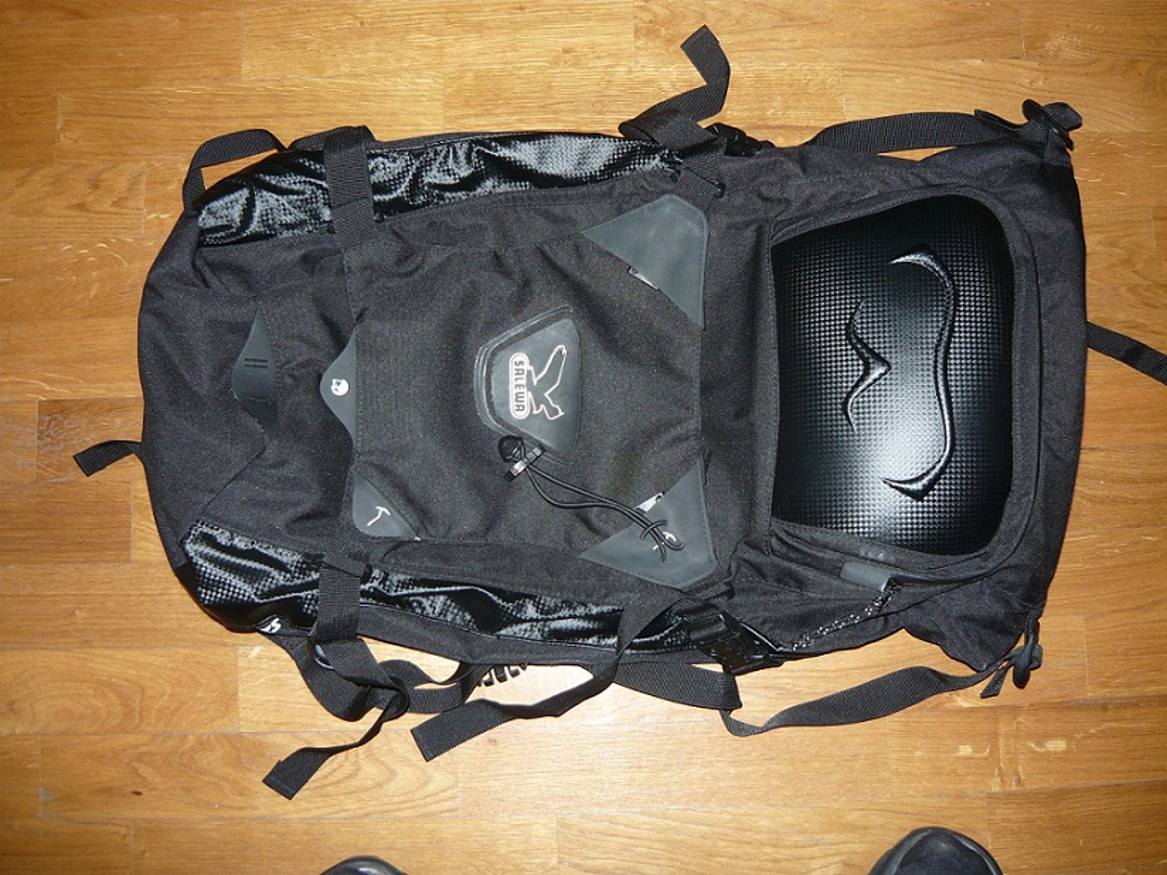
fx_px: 1113
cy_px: 438
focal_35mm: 33
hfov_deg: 55.4
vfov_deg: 42.9
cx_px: 584
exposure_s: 1/30
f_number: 2.8
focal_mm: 5.5
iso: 100
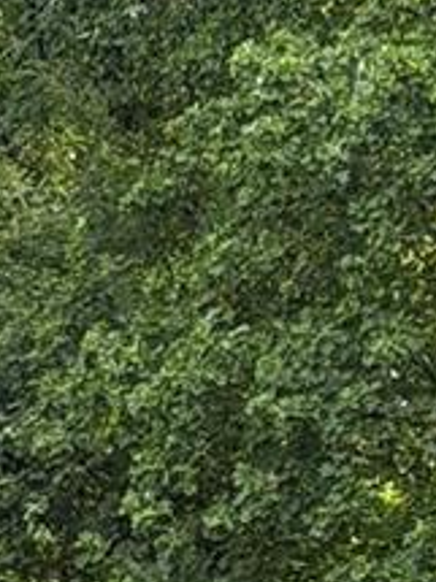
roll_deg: +0.1
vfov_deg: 5.5
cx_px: -325
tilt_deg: +6.1
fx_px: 5766
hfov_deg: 4.3
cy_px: 1619
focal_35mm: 343
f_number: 1.78
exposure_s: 1/493
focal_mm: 6.76
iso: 80
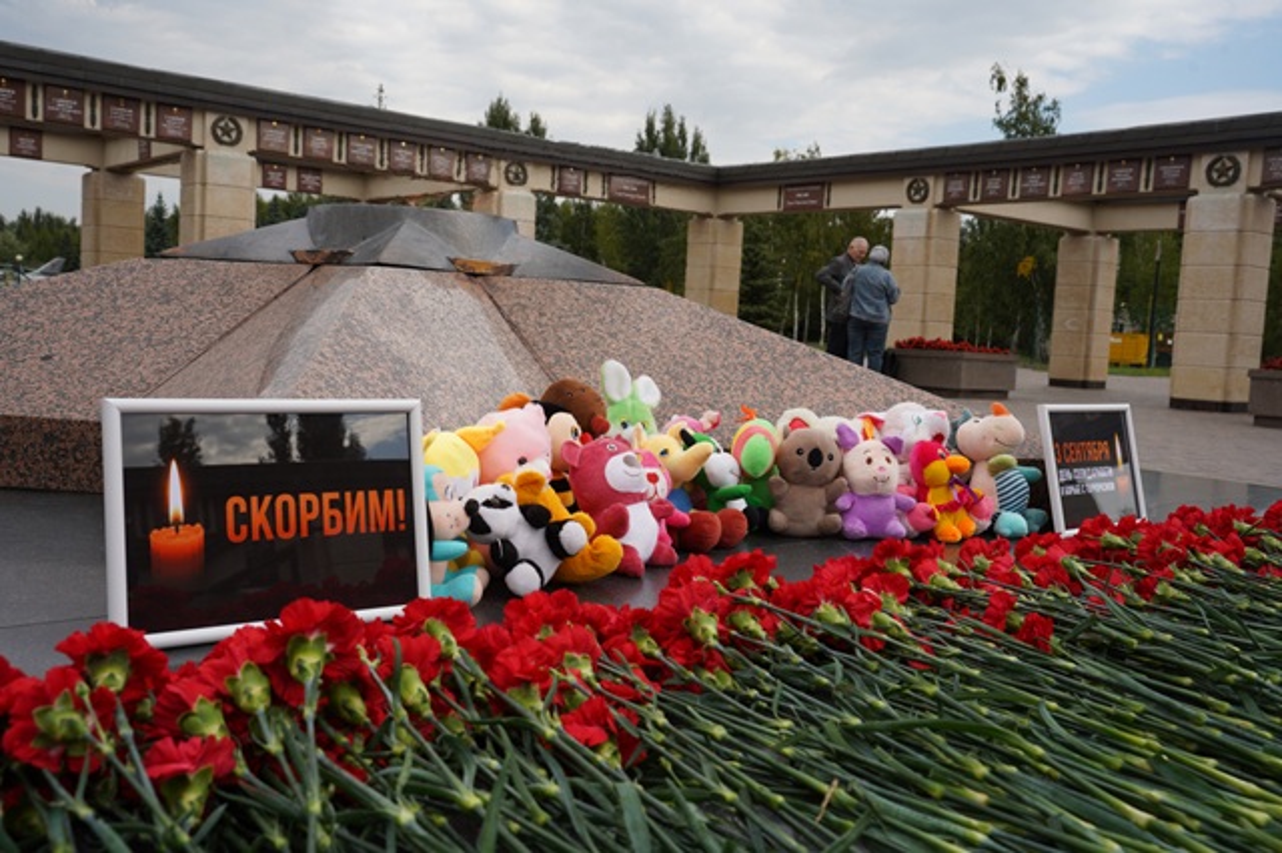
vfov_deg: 39.9
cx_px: 641
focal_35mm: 33
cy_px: 426
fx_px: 1175
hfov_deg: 57.2
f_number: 7.1
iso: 200
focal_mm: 33
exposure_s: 1/250
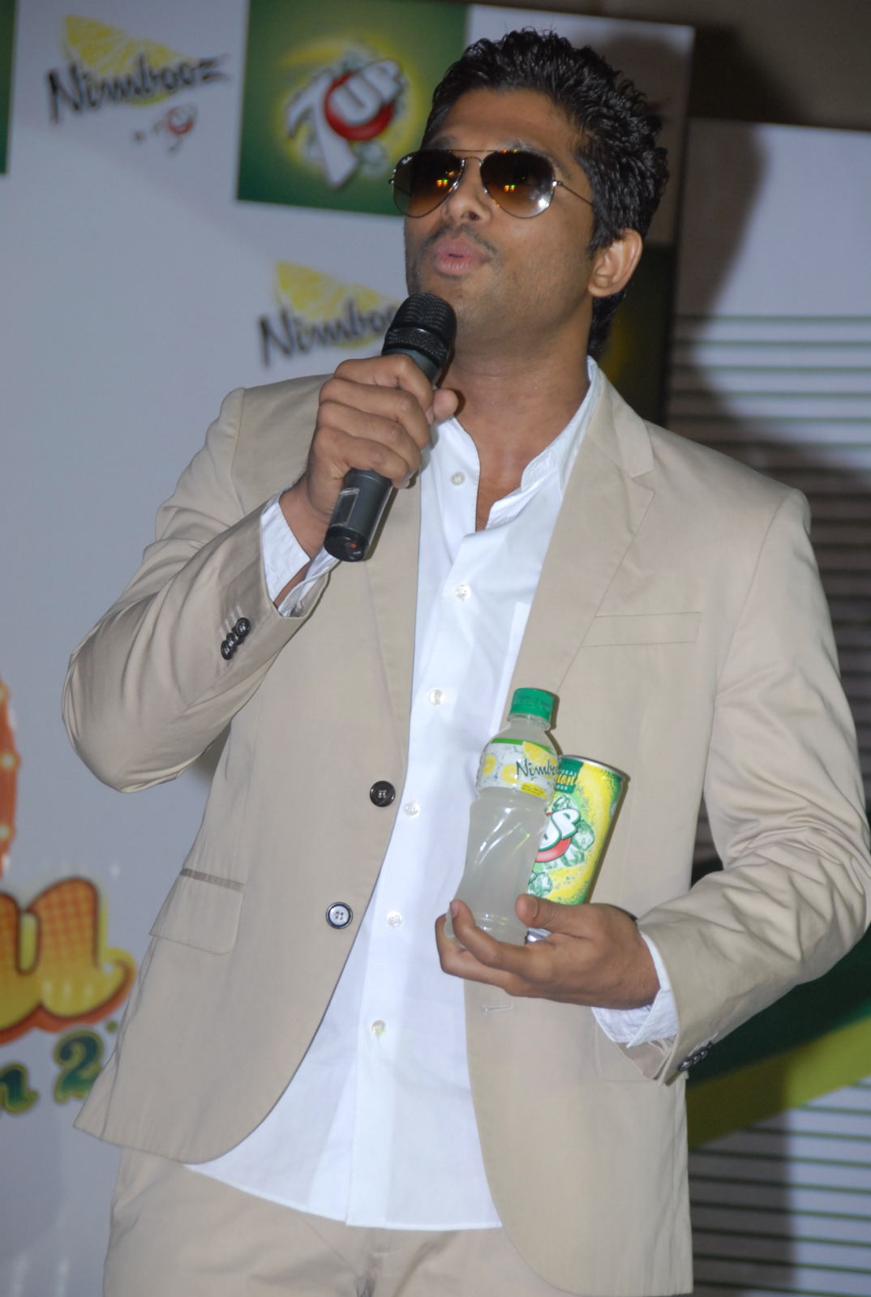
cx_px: 436
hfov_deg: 7.1
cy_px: 648
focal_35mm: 195
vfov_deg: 10.5
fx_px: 7043
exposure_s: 1/125
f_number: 6.3
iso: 400
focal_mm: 130
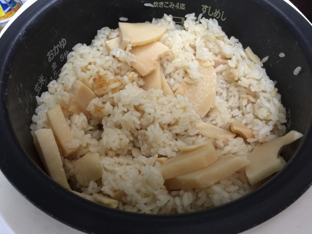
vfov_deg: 44.2
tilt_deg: -57.0
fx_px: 288
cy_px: 114
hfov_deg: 56.8
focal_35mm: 32
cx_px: 151
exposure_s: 1/15
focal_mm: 4.15
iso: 100
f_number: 2.2
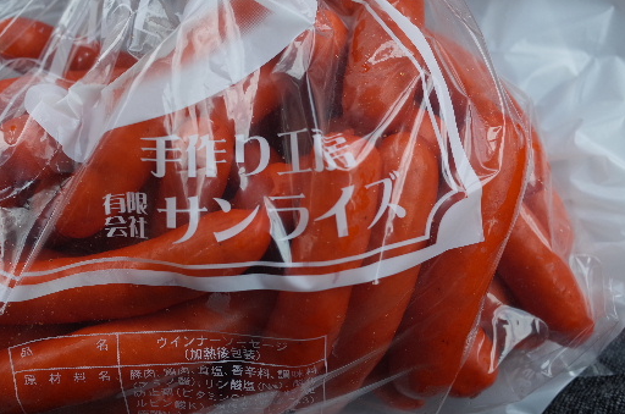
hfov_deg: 54.0
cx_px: 239
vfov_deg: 37.7
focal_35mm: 35
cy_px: 195
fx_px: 606
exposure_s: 1/100
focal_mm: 18.3
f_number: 4.5
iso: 100
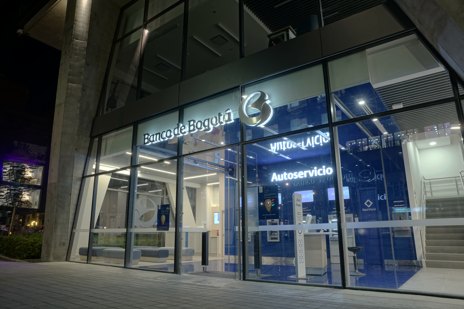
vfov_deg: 53.1
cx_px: 232
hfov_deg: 73.7
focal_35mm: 24
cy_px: 154
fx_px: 309
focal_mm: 24
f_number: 13
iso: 100
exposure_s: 10
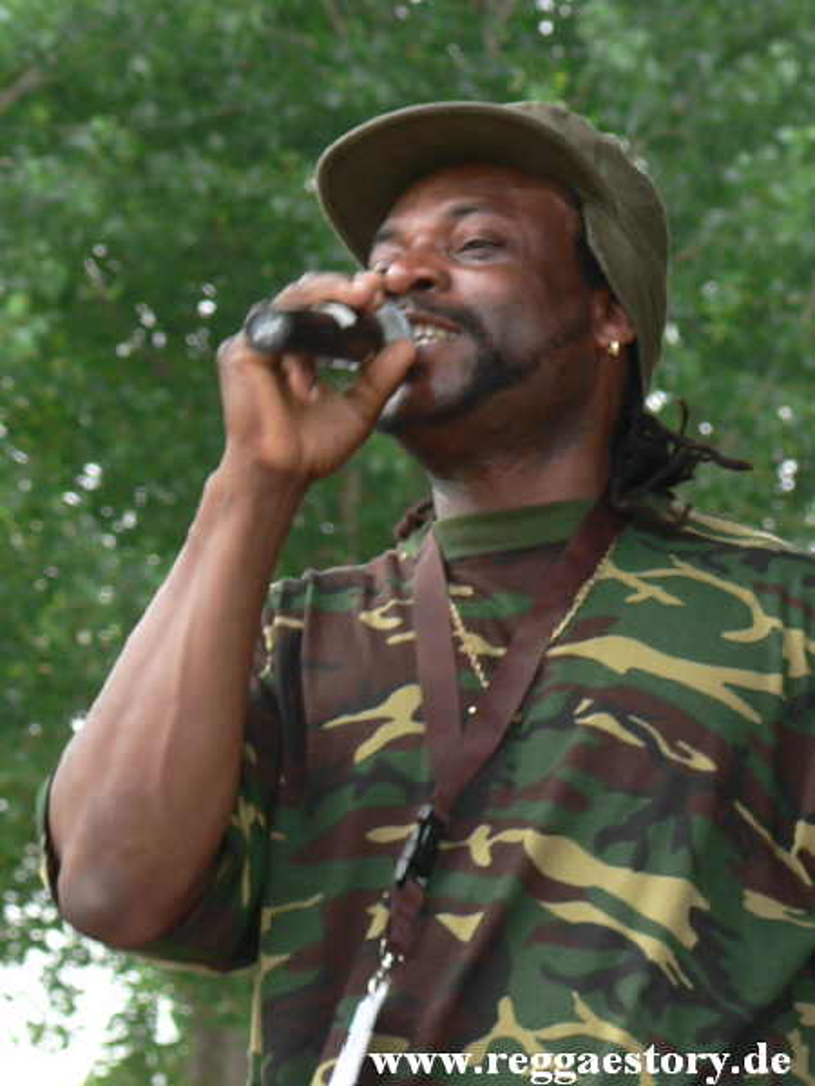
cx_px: 408
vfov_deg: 10.7
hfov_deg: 8.0
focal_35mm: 185
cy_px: 543
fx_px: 5808
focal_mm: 31.6
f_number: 4
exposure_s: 1/125
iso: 64
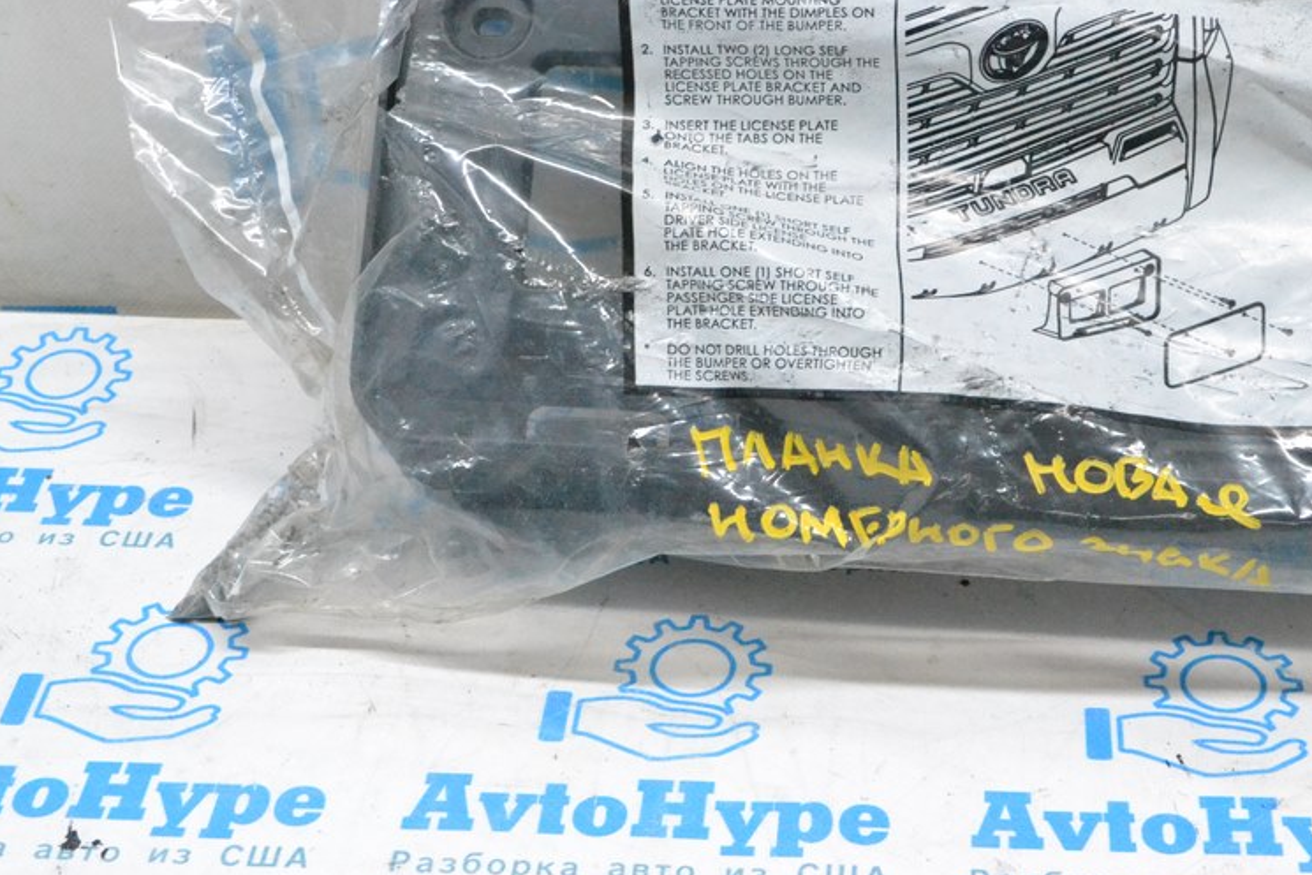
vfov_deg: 20.5
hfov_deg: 30.3
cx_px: 870
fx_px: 2406
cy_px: 284
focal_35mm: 66
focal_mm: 32
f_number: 10
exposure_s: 1/160
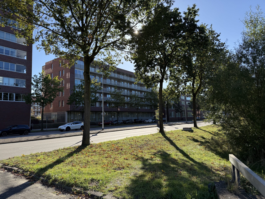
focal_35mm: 24
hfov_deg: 71.6
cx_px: 132
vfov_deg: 56.8
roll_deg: +0.8
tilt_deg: +5.8
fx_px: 184
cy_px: 100
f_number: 1.78
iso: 100
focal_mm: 6.76
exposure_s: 1/2525
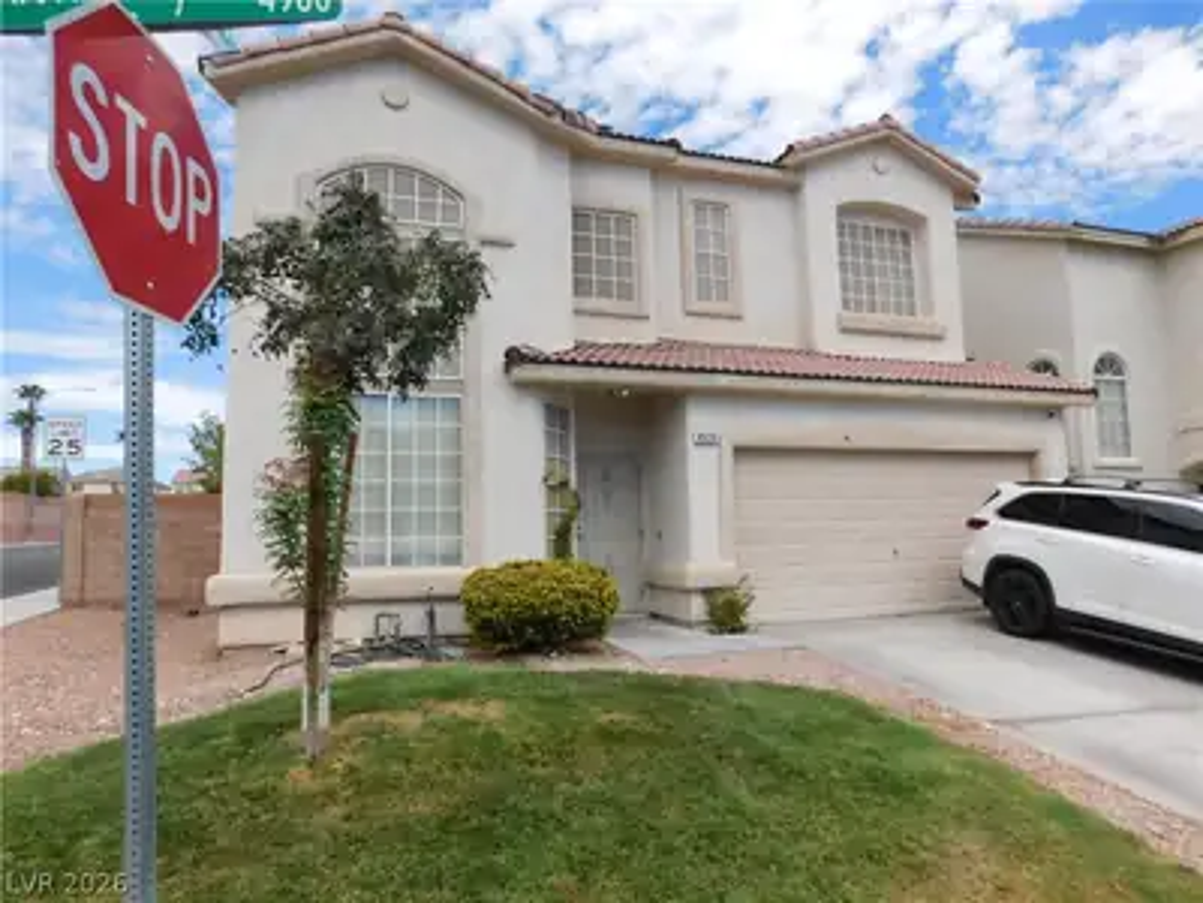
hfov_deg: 73.9
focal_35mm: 23
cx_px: 602
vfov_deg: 58.9
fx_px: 799
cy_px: 452
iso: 125
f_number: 6
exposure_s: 1/400
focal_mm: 4
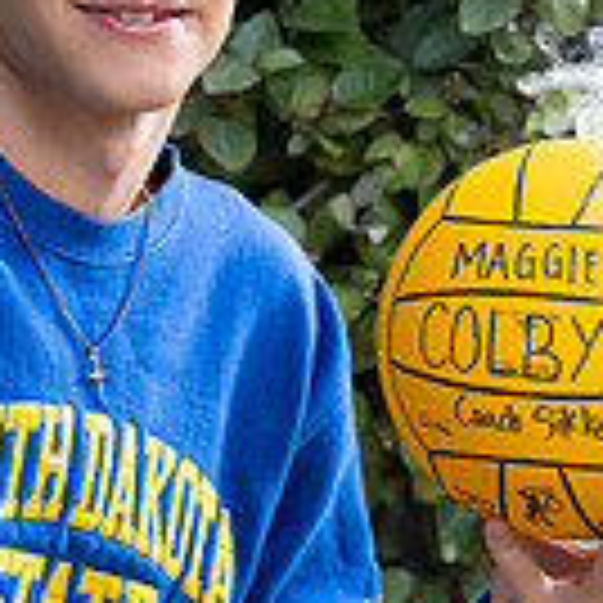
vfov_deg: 5.1
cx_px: 40
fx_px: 6740
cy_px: 241
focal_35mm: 342
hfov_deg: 5.1
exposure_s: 1/200
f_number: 4.5
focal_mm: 93
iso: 100
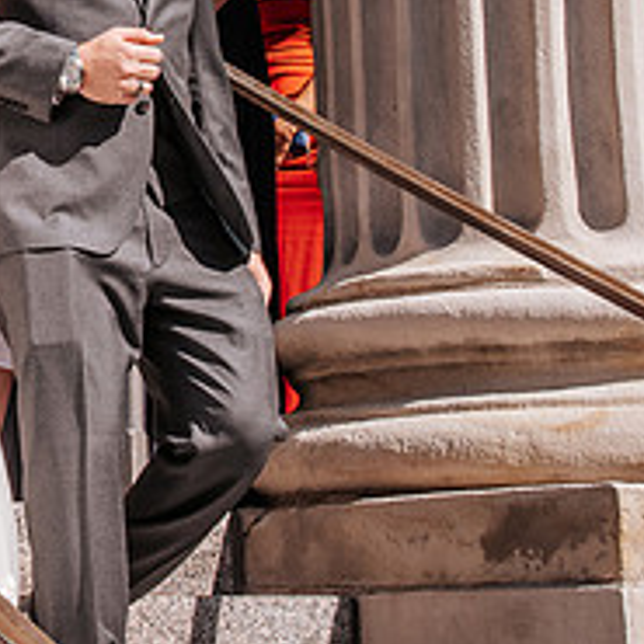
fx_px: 3431
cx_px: -211
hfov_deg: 10.5
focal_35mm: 163
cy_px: -22
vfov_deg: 10.6
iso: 200
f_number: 10
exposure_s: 1/400
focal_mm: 46
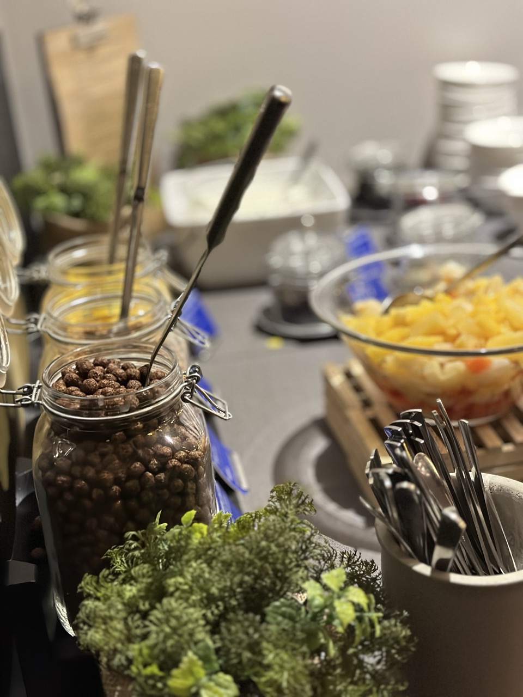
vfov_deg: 39.7
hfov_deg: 30.3
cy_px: 348
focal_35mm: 48
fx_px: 967
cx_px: 262
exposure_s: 1/20
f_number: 1.78
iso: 1000
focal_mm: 6.86
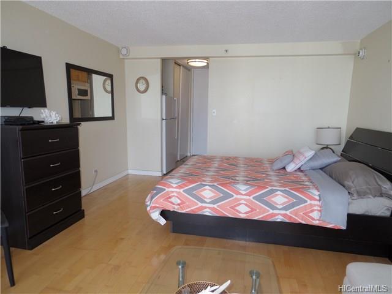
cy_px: 147
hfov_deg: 73.9
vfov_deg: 58.9
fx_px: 260
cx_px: 196
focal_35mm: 23
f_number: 2.8
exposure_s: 1/60
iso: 100
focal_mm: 5
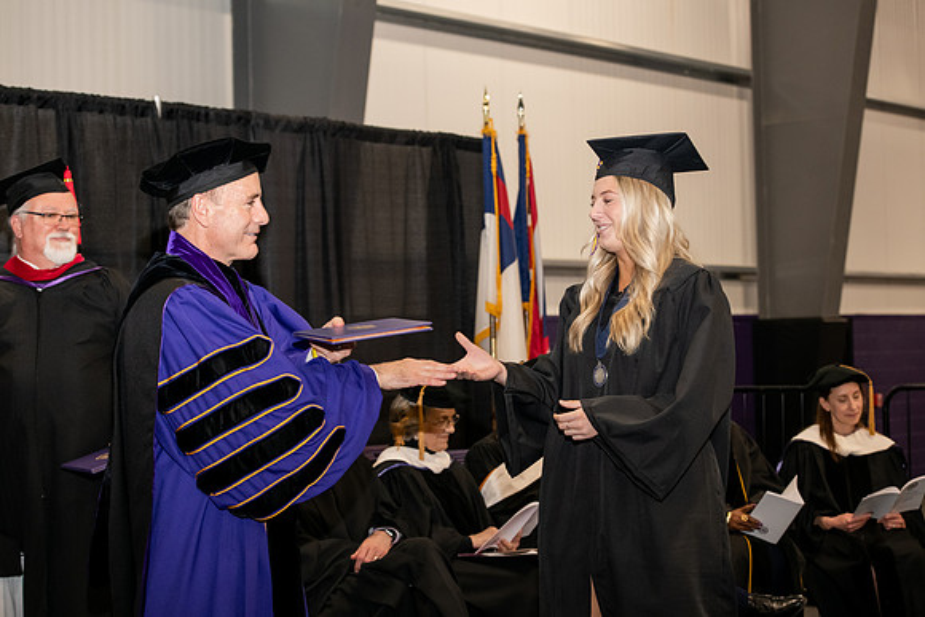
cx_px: 462
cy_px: 308
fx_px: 1799
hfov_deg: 28.8
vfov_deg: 19.5
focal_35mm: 70
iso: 2000
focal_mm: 70
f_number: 5
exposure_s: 1/200
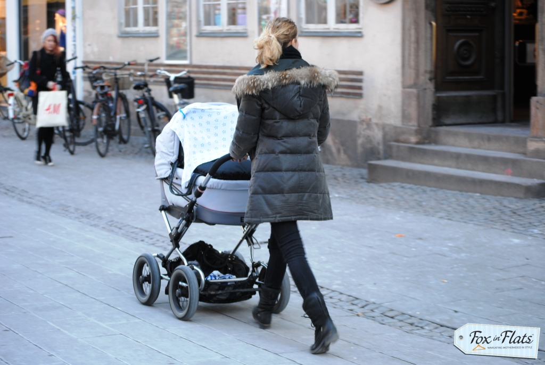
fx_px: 1250
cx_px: 272
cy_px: 182
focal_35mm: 82
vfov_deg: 16.6
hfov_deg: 24.6
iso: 200
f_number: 4
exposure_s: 1/50
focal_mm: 55
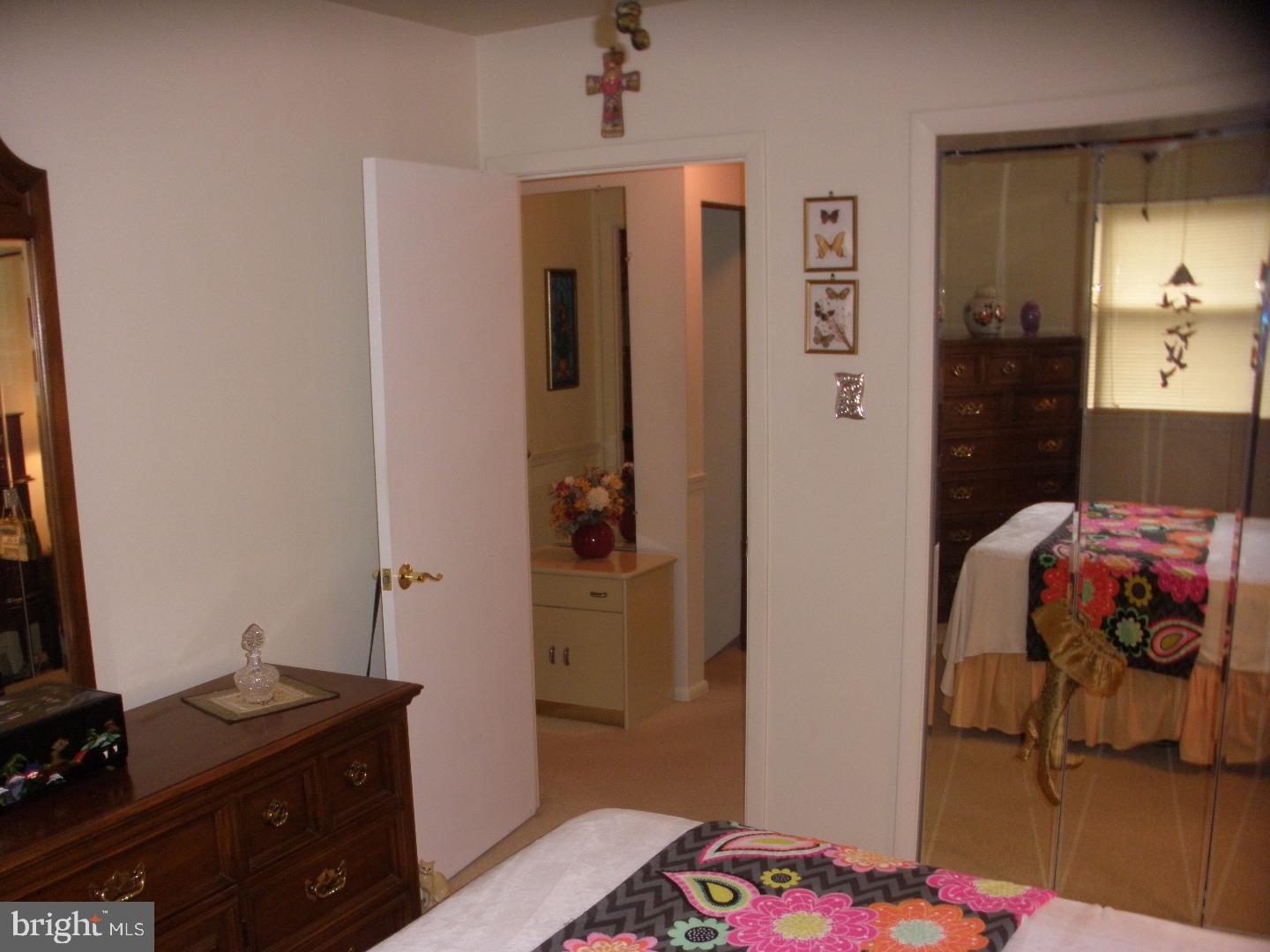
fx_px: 1321
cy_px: 476
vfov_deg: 39.7
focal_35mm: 36
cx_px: 635
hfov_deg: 51.4
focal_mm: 6.3
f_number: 3.5
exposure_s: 1/30
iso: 200
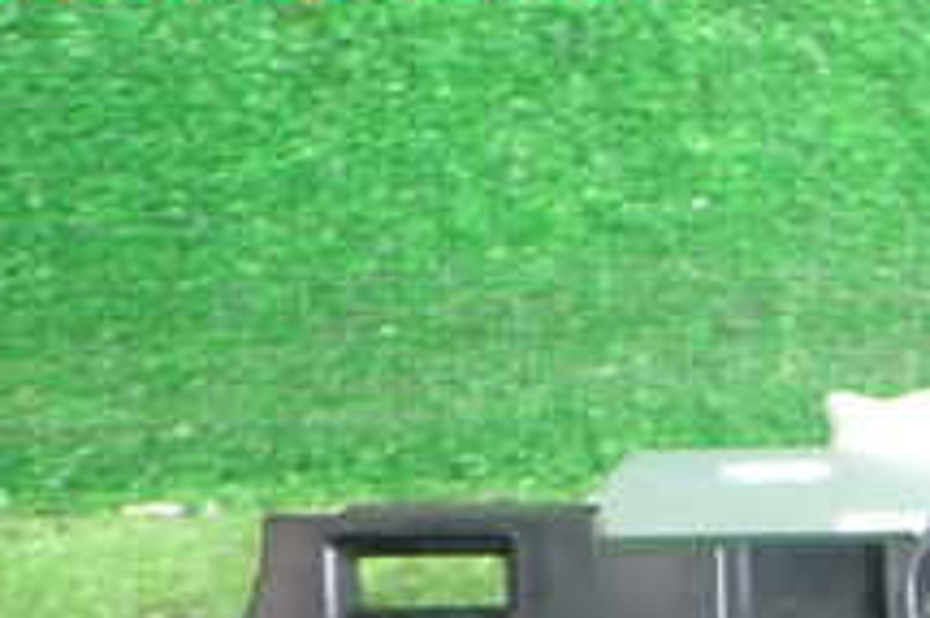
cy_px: 873
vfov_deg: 14.8
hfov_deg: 21.5
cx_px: 1159
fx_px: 2246
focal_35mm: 87
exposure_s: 1/50
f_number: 2.3
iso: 200
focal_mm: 5.4
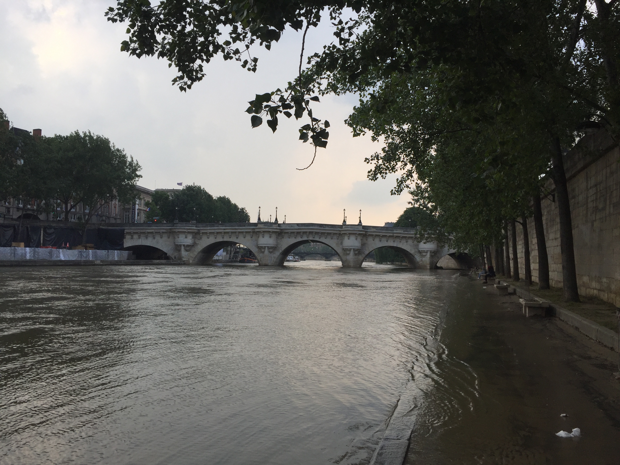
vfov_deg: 48.2
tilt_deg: +3.2
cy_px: 232
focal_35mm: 29
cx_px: 310
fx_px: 519
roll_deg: -2.2
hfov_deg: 61.7
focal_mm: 4.15
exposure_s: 1/628
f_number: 2.2
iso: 32
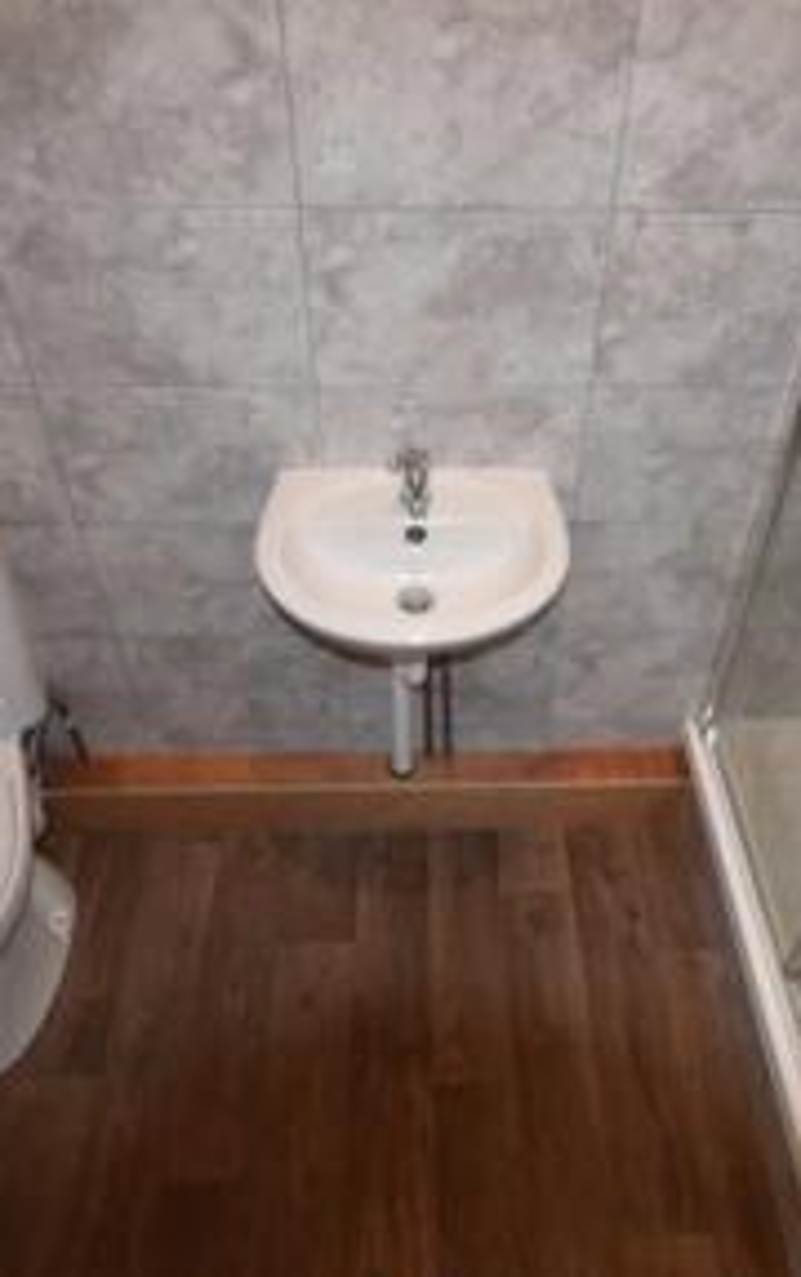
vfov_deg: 66.7
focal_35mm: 28
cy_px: 621
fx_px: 970
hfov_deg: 44.8
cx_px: 454
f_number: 4.2
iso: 800
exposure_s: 1/60
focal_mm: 11
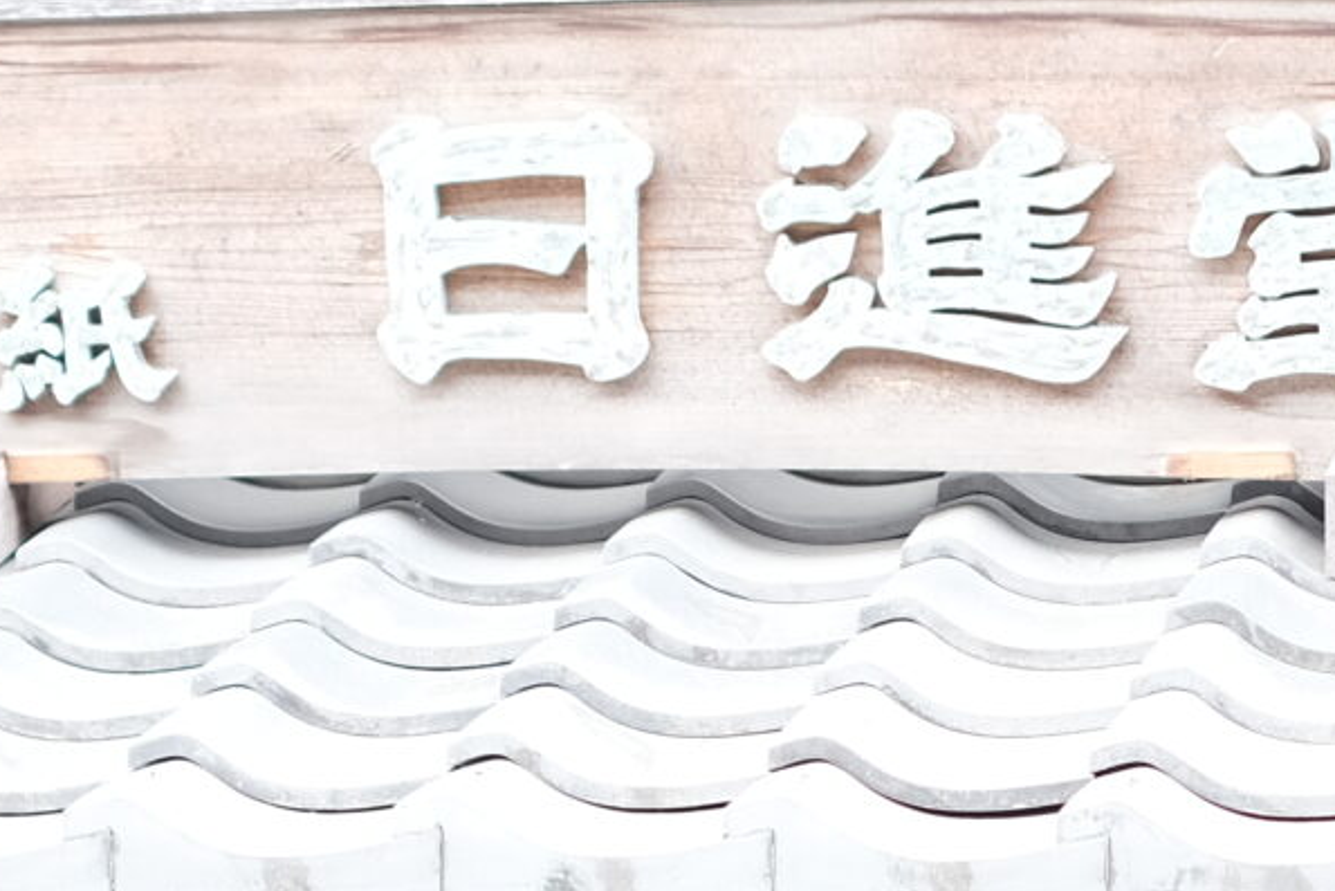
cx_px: 1366
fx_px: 8457
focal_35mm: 228
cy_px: 1413
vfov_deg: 6.0
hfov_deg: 9.0
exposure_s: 1/40
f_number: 2
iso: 160
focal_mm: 35
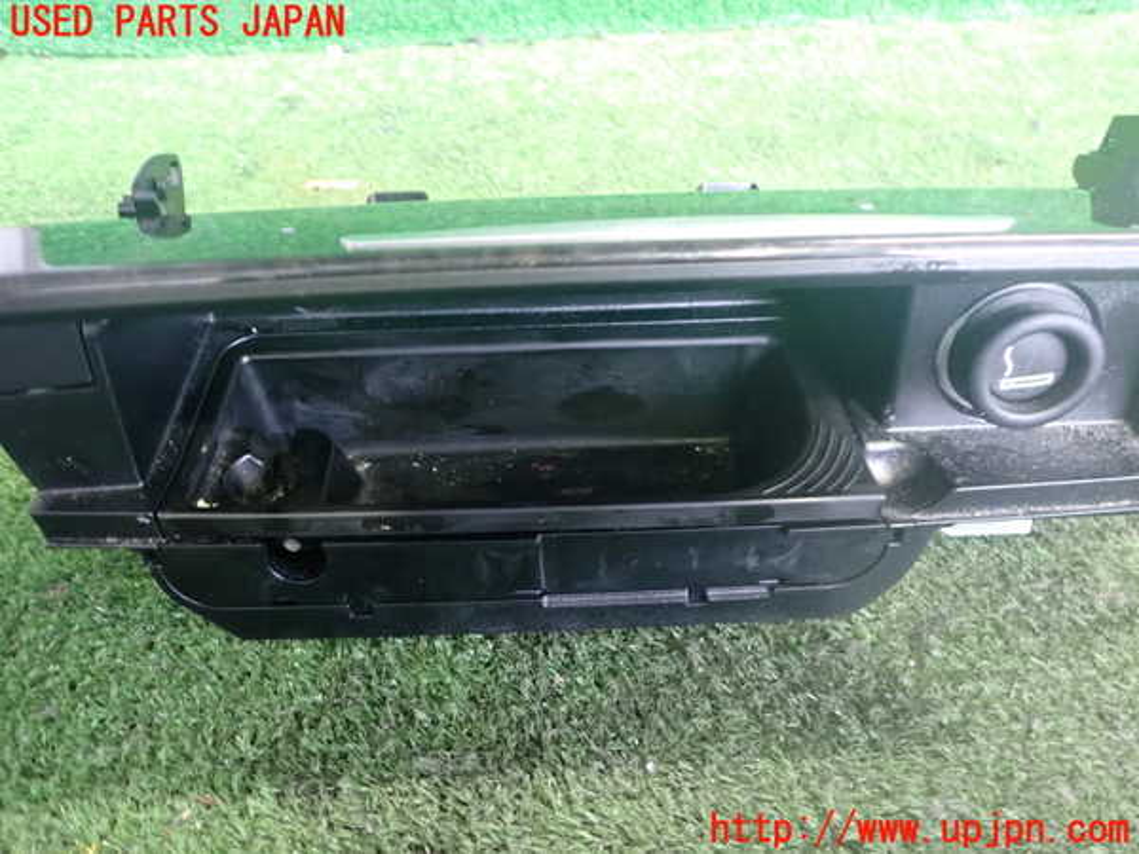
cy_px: 427
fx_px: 987
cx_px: 570
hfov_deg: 60.0
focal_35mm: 30
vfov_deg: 46.8
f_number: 2.3
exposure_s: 1/20
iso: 800
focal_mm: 5.4
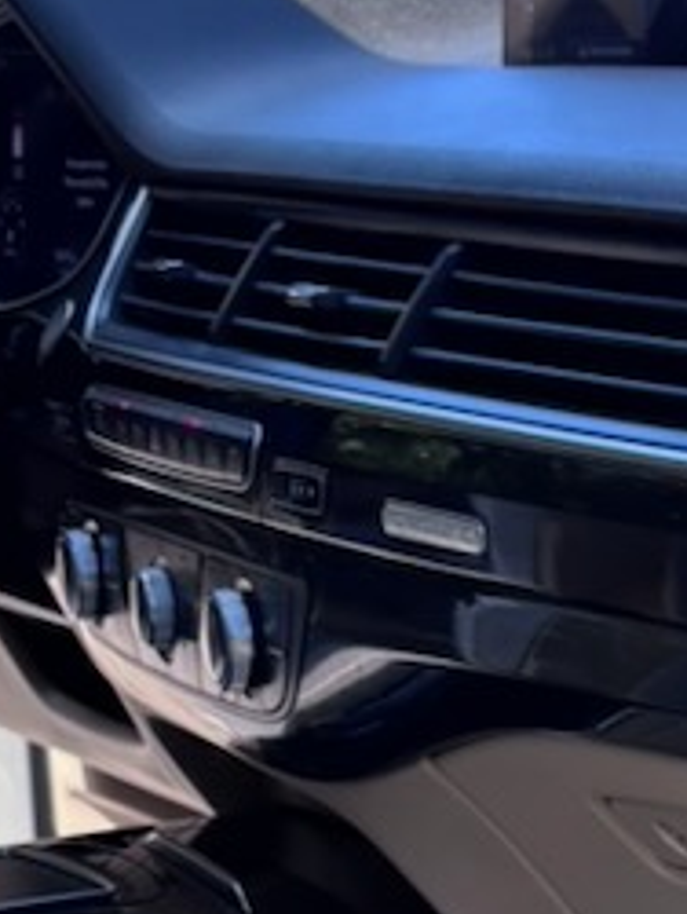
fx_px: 3513
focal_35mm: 133
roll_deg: -1.8
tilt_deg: -15.3
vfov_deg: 13.8
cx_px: 884
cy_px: 1400
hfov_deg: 10.9
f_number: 1.6
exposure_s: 1/359
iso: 50
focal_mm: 5.96
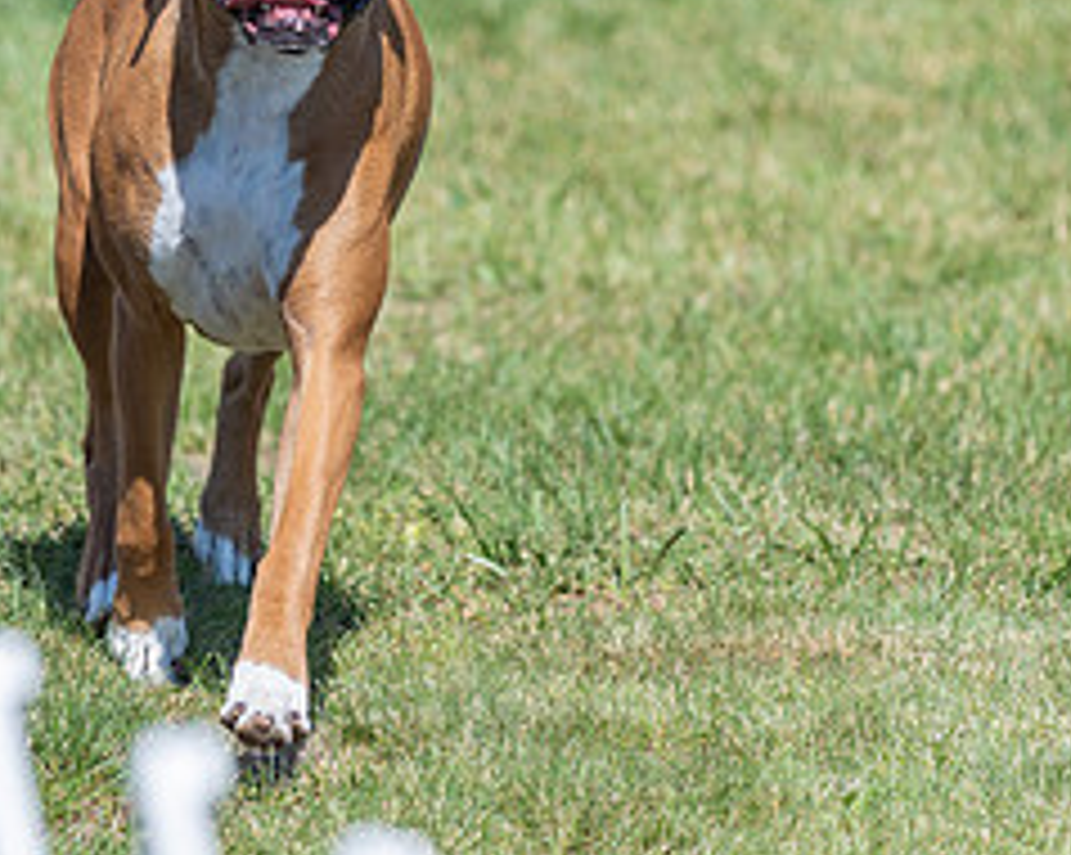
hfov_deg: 3.8
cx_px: 461
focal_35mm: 504
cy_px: -94
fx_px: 15962
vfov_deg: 3.1
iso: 100
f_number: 4
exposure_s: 1/1000
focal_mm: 189
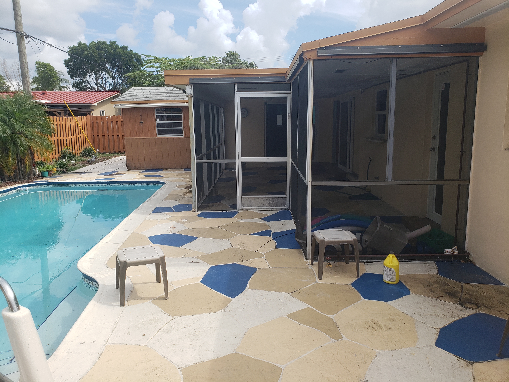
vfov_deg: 53.1
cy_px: 191
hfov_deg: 67.3
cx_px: 254
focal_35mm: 26
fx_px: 382
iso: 50
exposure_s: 1/882
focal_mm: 4.3
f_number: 2.4
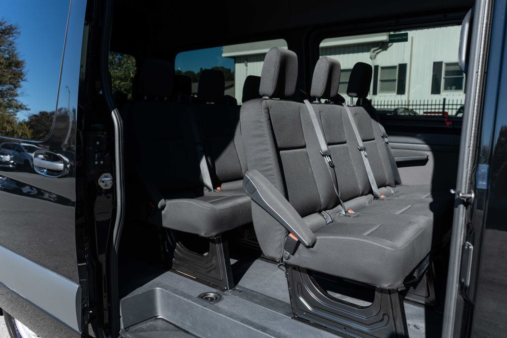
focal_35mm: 28
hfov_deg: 65.5
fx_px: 394
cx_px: 254
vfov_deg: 46.4
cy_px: 169
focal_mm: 28
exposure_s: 1/640
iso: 200
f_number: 5
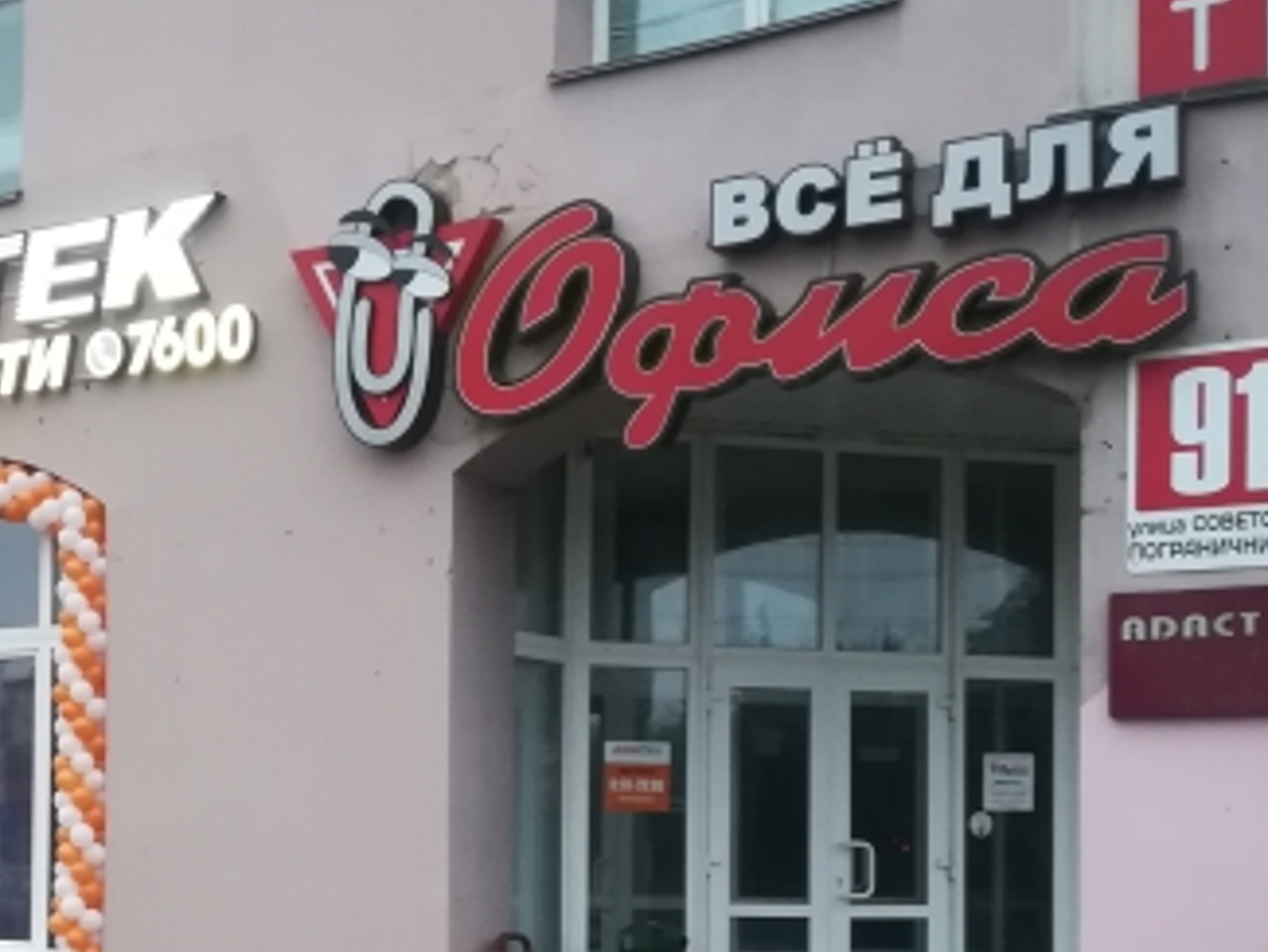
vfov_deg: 25.7
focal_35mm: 56
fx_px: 2052
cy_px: 759
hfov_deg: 32.9
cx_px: 172
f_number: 2.2
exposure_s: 1/20
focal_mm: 3.83
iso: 500
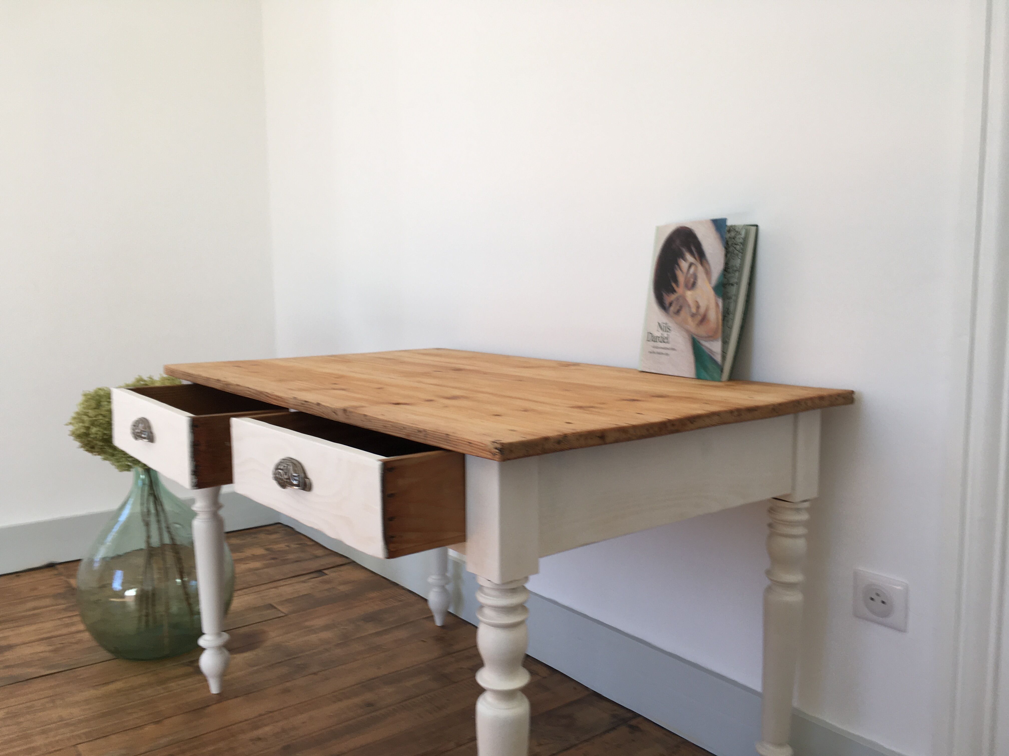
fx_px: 845
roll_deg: +0.1
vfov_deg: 48.2
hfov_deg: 61.7
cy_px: 378
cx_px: 504
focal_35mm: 29
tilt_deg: -8.5
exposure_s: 1/50
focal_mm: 4.15
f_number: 2.2
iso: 32
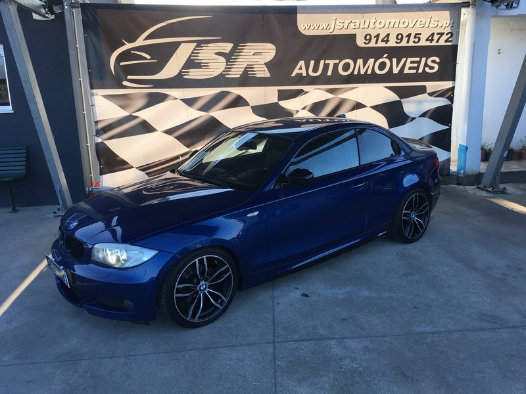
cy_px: 197
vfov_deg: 48.2
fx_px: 441
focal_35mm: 29
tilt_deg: -11.6
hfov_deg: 61.7
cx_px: 263
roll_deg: +1.8
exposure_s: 1/319
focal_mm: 4.15
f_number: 2.2
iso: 25
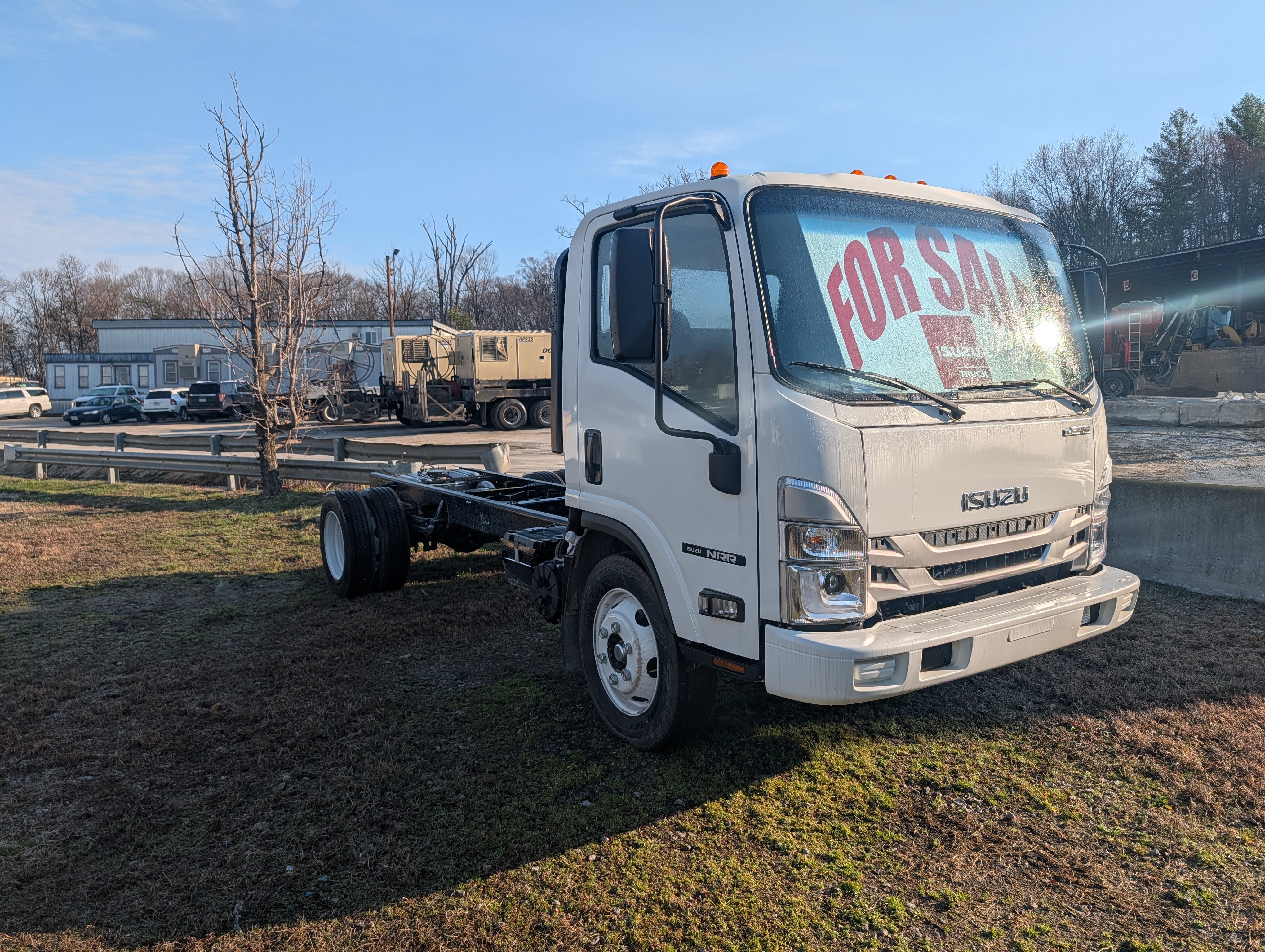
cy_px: 476
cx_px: 632
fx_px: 878
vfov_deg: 56.9
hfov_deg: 71.5
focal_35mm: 24
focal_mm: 6.9
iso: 21
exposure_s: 1/13158
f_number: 1.68
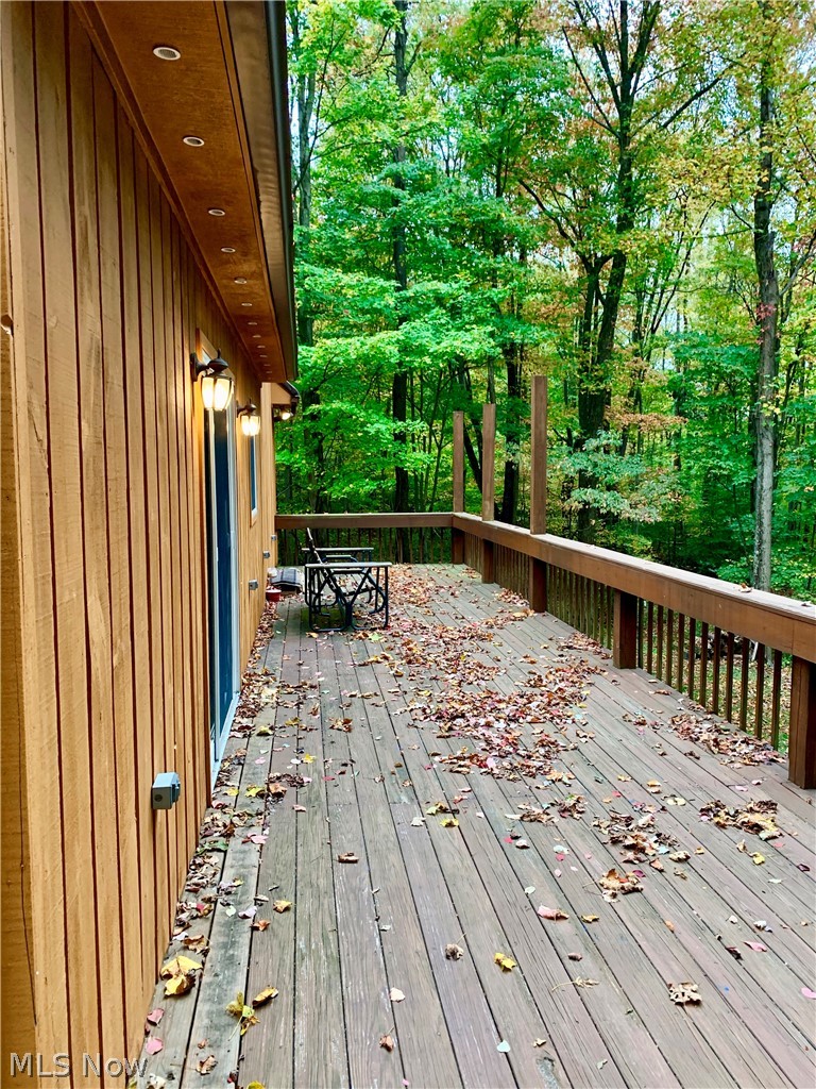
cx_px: 408
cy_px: 544
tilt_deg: -3.8
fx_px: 817
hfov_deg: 53.1
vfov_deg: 67.3
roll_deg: +1.3
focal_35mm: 26
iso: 125
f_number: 1.8
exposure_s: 1/60
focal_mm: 4.25
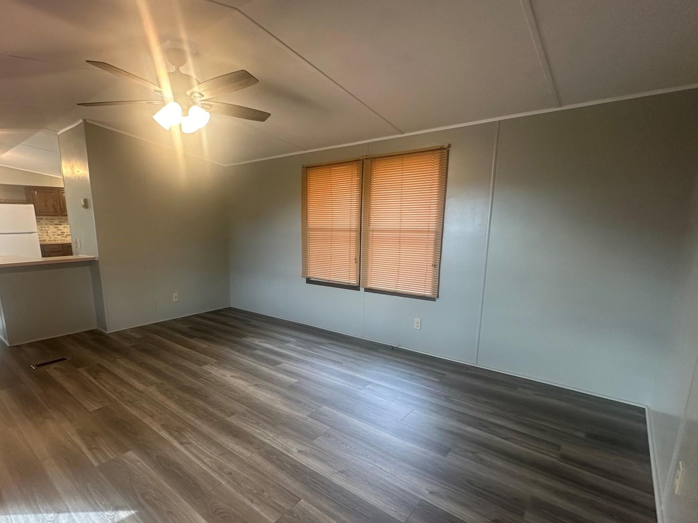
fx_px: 363
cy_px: 292
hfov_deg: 87.3
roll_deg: +0.1
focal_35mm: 18
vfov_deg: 71.4
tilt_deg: -11.4
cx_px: 303
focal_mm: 2.22
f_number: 2.2
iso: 160
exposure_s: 1/60
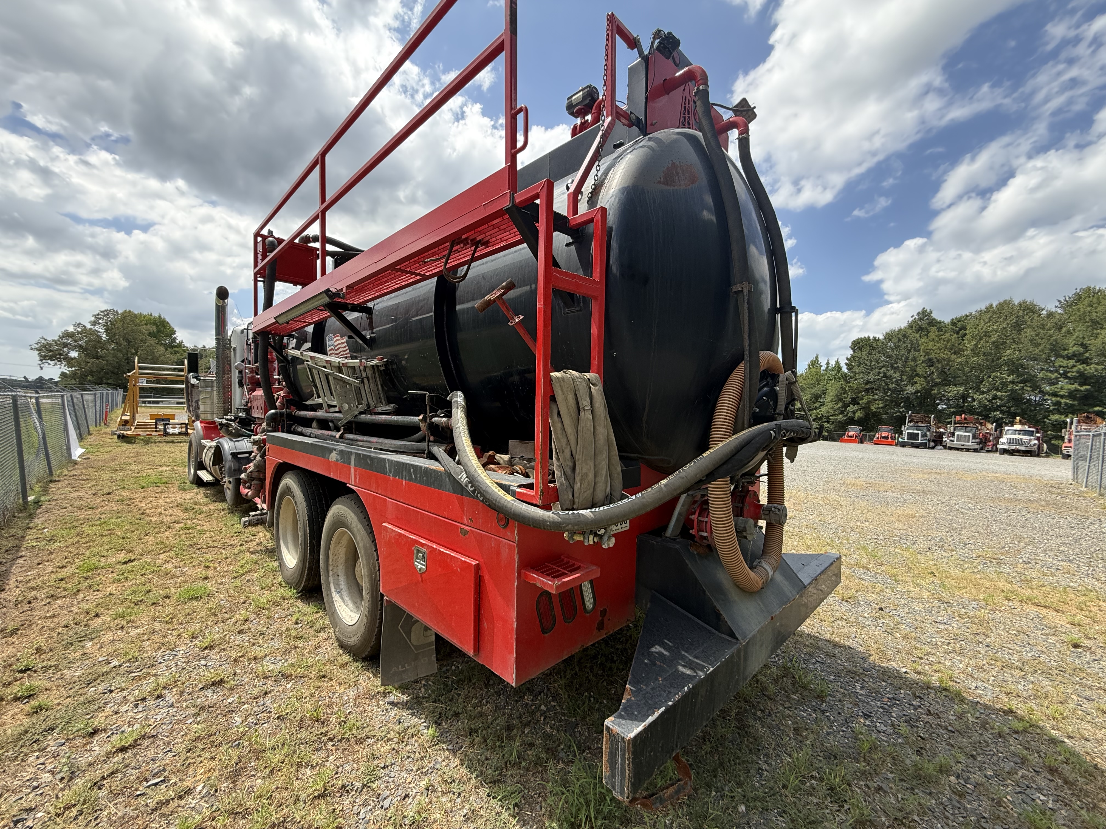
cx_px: 553
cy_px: 414
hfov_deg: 102.1
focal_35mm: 14
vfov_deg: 85.7
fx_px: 447
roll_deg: -3.0
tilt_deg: +1.0
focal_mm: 2.22
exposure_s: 1/545
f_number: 2.2
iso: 64
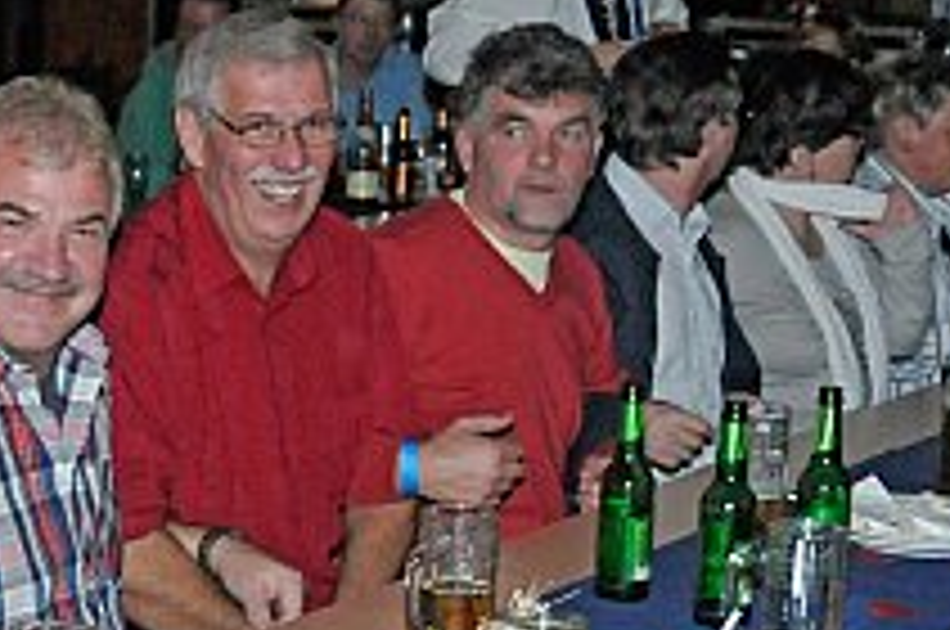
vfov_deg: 16.6
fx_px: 2108
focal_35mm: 80
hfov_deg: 24.0
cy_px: 644
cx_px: -59
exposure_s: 1/100
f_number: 4.5
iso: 1600
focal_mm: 22
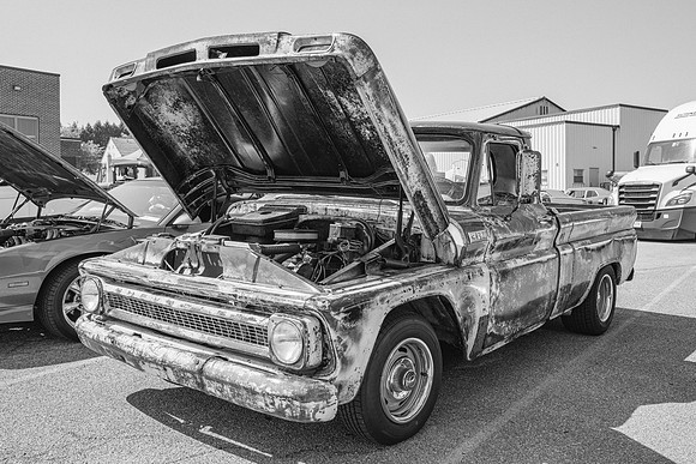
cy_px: 212
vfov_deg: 40.5
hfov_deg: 57.9
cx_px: 373
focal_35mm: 32
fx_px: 628
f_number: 10
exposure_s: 1/160
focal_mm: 29
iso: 160
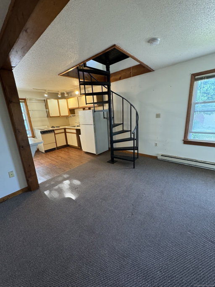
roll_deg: +2.6
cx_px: 108
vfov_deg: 102.1
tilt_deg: -14.3
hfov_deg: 85.7
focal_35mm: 14
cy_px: 144
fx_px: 116
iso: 320
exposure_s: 1/60
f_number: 2.2
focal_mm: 2.22
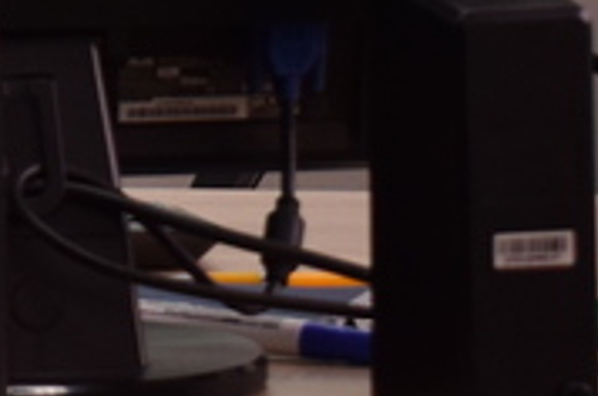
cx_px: -900
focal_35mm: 294
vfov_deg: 4.5
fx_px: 4875
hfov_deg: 6.6
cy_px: -696
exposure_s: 1/100
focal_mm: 34
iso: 500
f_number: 4.5
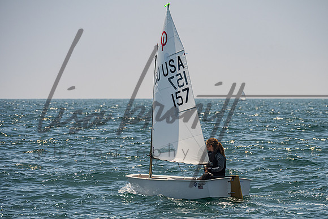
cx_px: 180
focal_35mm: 284
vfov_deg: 4.8
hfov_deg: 7.2
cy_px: 129
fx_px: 2592
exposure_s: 1/1250
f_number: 8
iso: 250
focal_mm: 230
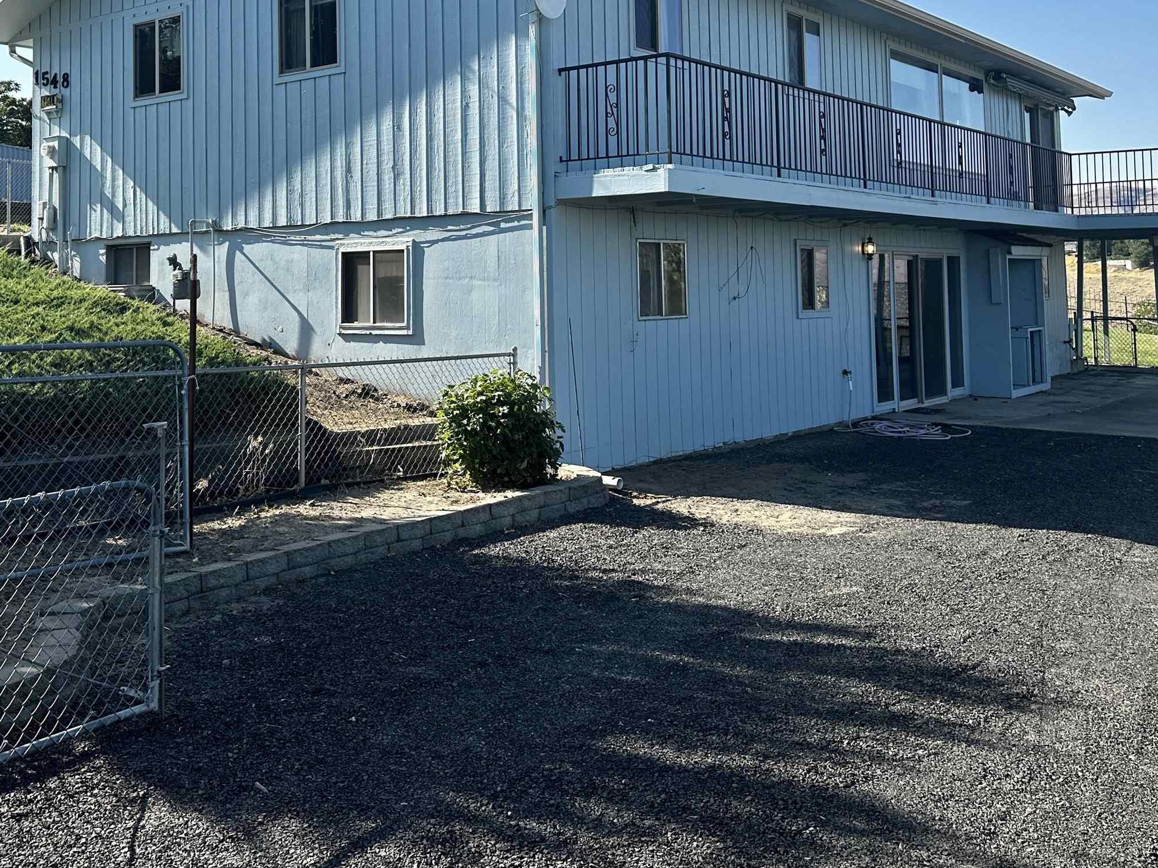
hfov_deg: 49.9
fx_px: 1238
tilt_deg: +4.0
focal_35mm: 37
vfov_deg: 37.6
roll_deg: +0.9
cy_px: 204
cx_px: 469
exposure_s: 1/3058
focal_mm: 6.86
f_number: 1.78
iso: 80
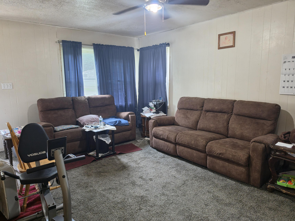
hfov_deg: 73.9
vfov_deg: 58.9
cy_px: 110
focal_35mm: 23
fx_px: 196
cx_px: 148
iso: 320
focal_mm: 6.5
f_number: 1.4
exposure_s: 1/120
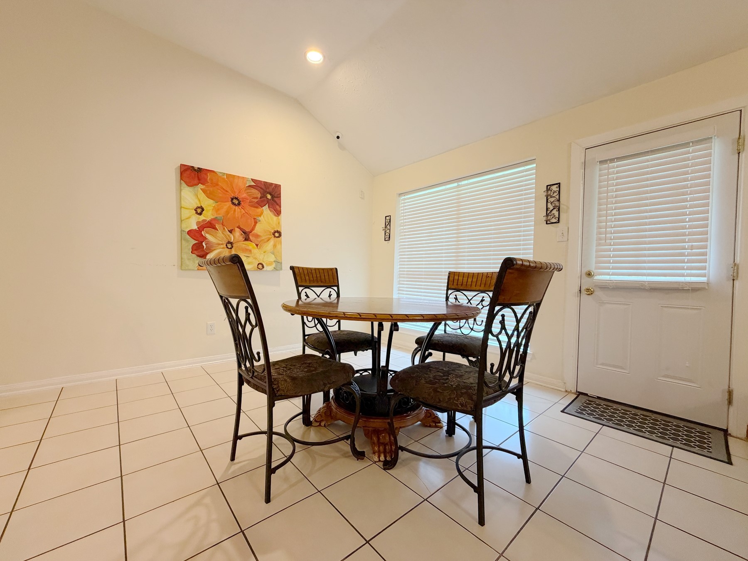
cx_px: 374
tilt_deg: -1.3
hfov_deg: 102.1
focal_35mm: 14
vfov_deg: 85.7
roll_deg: -0.7
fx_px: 303
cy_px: 280
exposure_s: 1/60
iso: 250
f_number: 2.2
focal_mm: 2.22
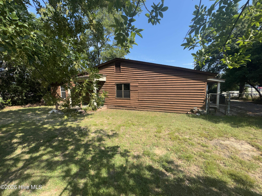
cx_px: 131
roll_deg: +0.1
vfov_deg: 85.7
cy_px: 98
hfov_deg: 102.1
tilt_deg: -6.0
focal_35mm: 14
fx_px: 106
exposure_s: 1/1600
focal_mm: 2.22
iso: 32
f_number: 2.2
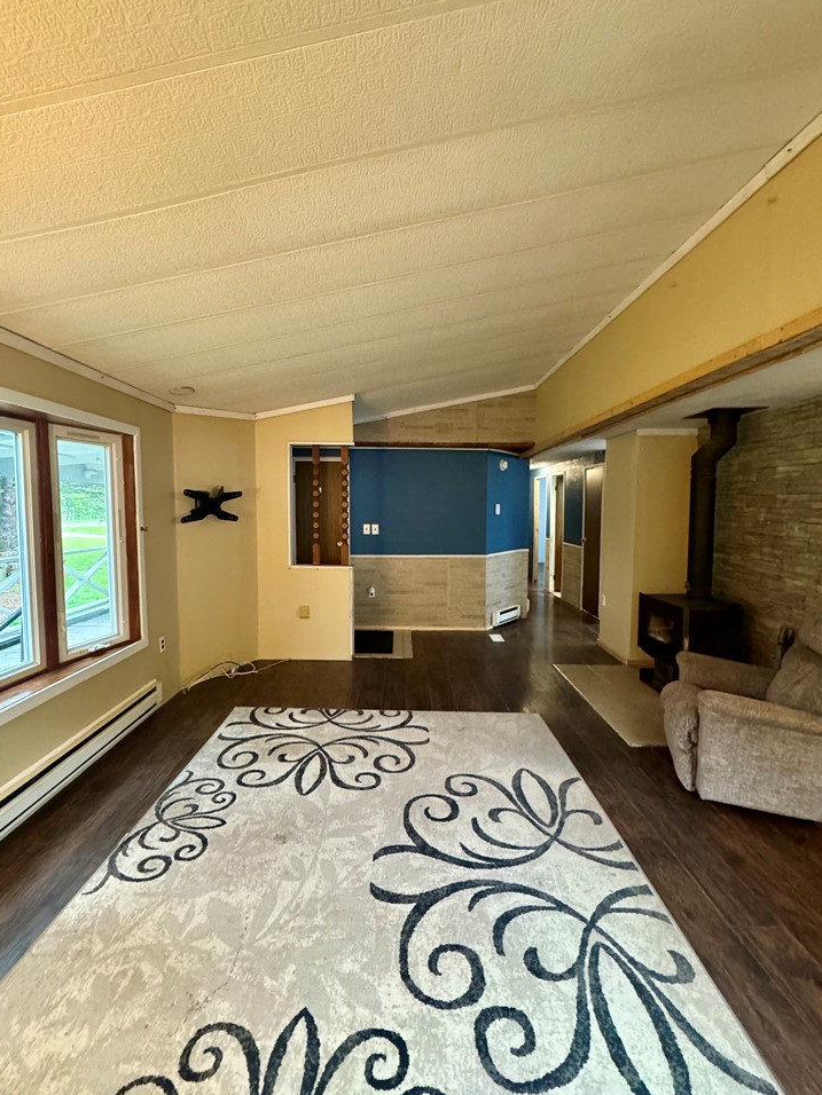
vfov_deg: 98.2
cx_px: 392
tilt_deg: -4.1
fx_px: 475
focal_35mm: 15
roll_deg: +0.2
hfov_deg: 81.7
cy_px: 535
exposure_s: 1/60
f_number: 2.2
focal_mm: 2.22
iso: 1000
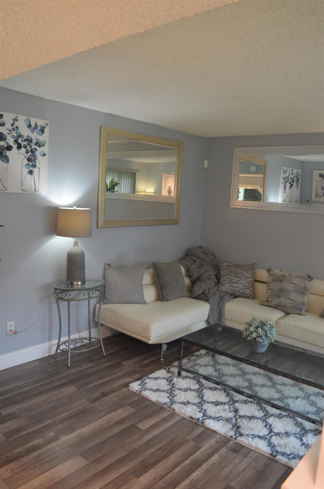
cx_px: 162
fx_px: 366
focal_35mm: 27
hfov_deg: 47.8
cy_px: 244
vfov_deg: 67.5
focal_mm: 18
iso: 720
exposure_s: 1/60
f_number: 4
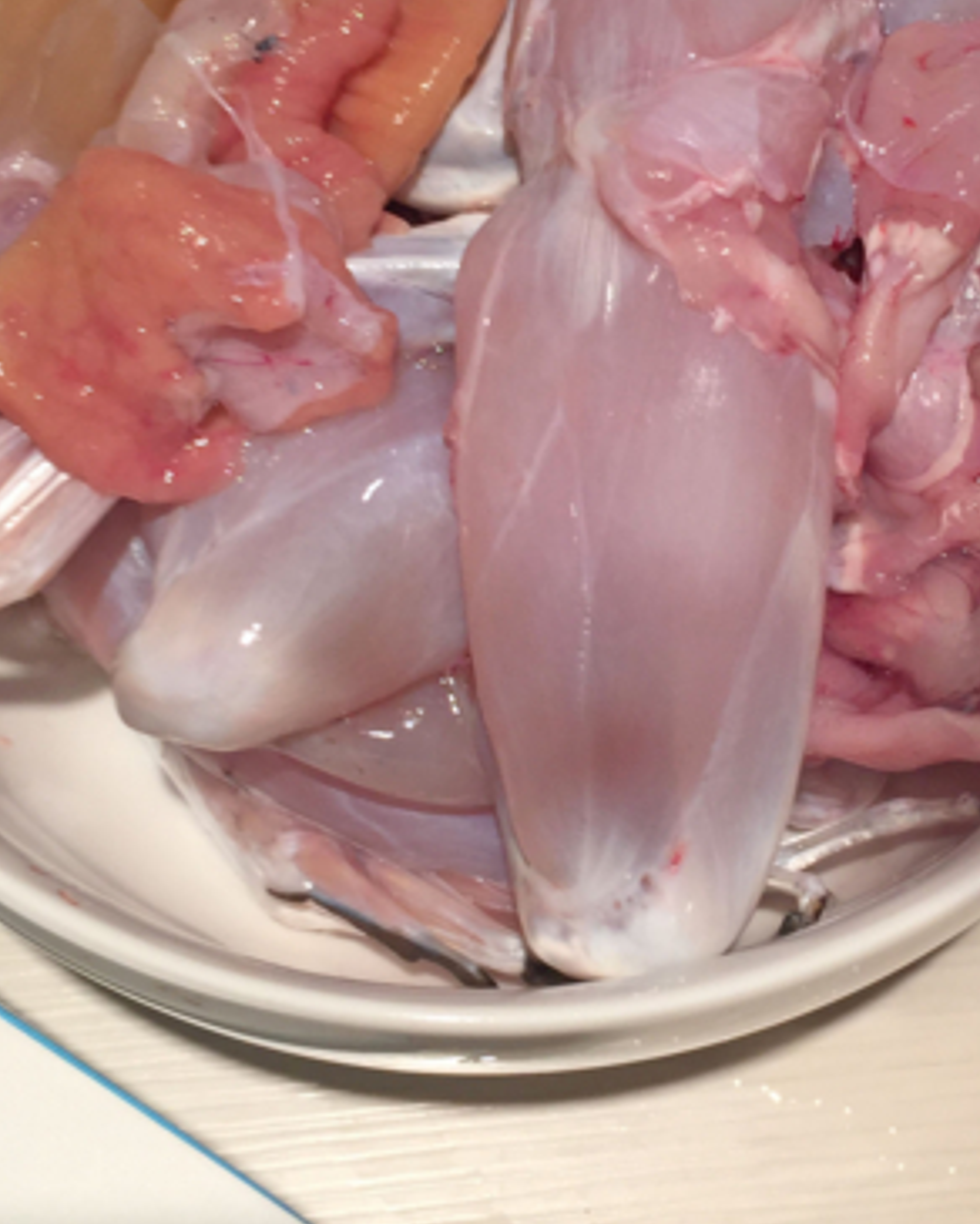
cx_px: 681
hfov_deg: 24.4
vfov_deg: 30.3
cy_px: 439
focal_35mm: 62
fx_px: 2248
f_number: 2.2
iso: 40
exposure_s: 1/60
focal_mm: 4.15
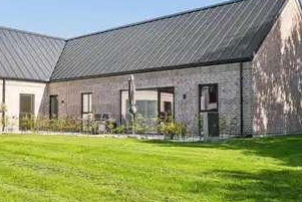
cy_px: 98
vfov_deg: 29.3
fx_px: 386
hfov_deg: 42.7
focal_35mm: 46
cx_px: 157
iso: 1250
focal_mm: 33
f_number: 10
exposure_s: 1/500
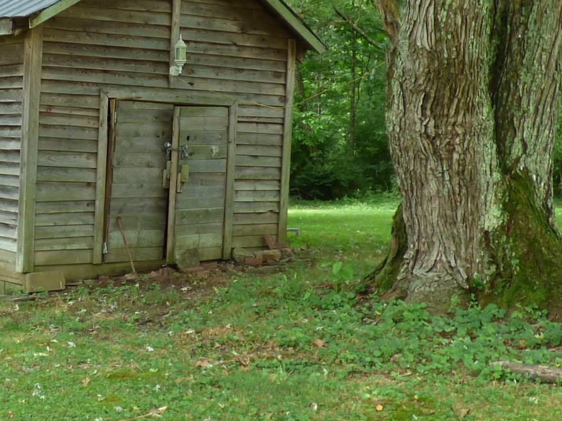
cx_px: 90
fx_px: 1104
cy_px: 172
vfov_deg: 21.6
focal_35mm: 68
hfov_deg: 27.8
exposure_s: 1/100
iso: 100
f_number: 2.8
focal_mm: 3.58
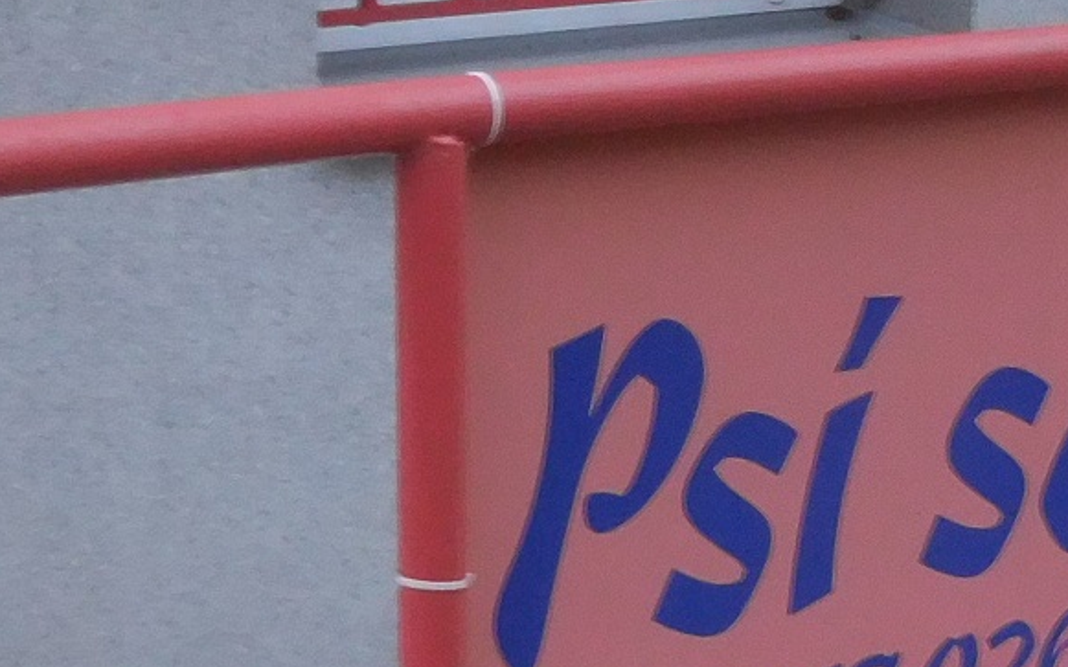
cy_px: 369
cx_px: 877
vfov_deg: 12.5
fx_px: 3056
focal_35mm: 105
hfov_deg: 19.6
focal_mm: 4.5
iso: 280
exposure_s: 1/30
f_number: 3.3
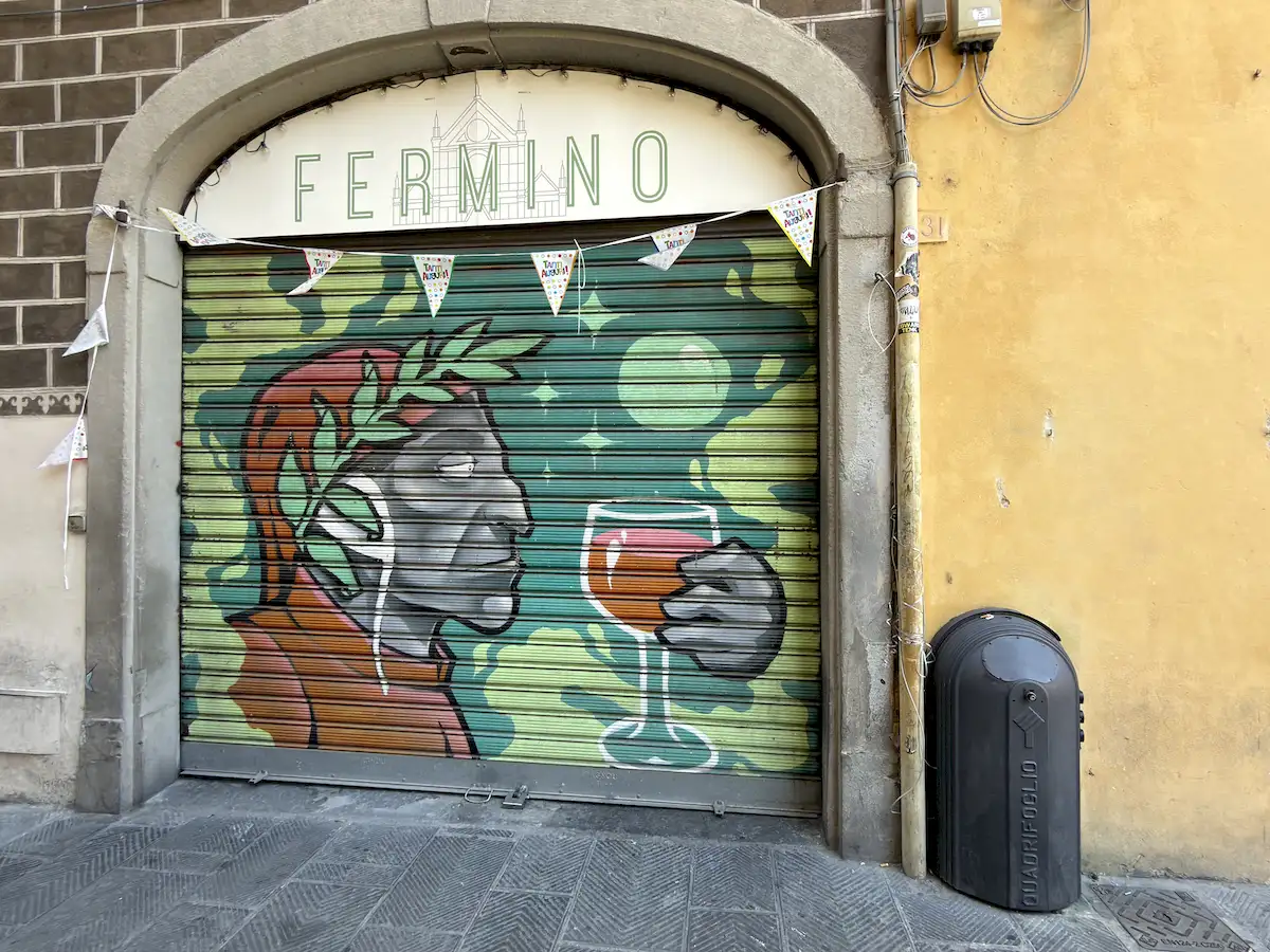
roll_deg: +0.3
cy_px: 476
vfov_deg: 71.6
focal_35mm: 18
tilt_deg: +2.0
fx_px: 660
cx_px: 635
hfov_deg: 87.8
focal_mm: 2.22
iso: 50
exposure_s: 1/99
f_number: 2.2
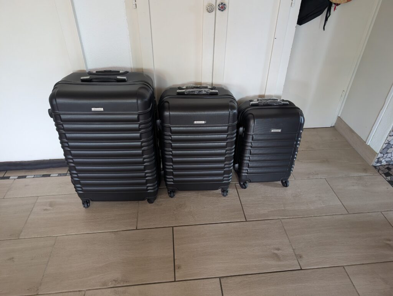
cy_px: 148
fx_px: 273
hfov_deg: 71.5
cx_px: 196
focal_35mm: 24
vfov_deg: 56.9
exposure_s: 1/33.3
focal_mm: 6.9
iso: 235
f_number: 1.68
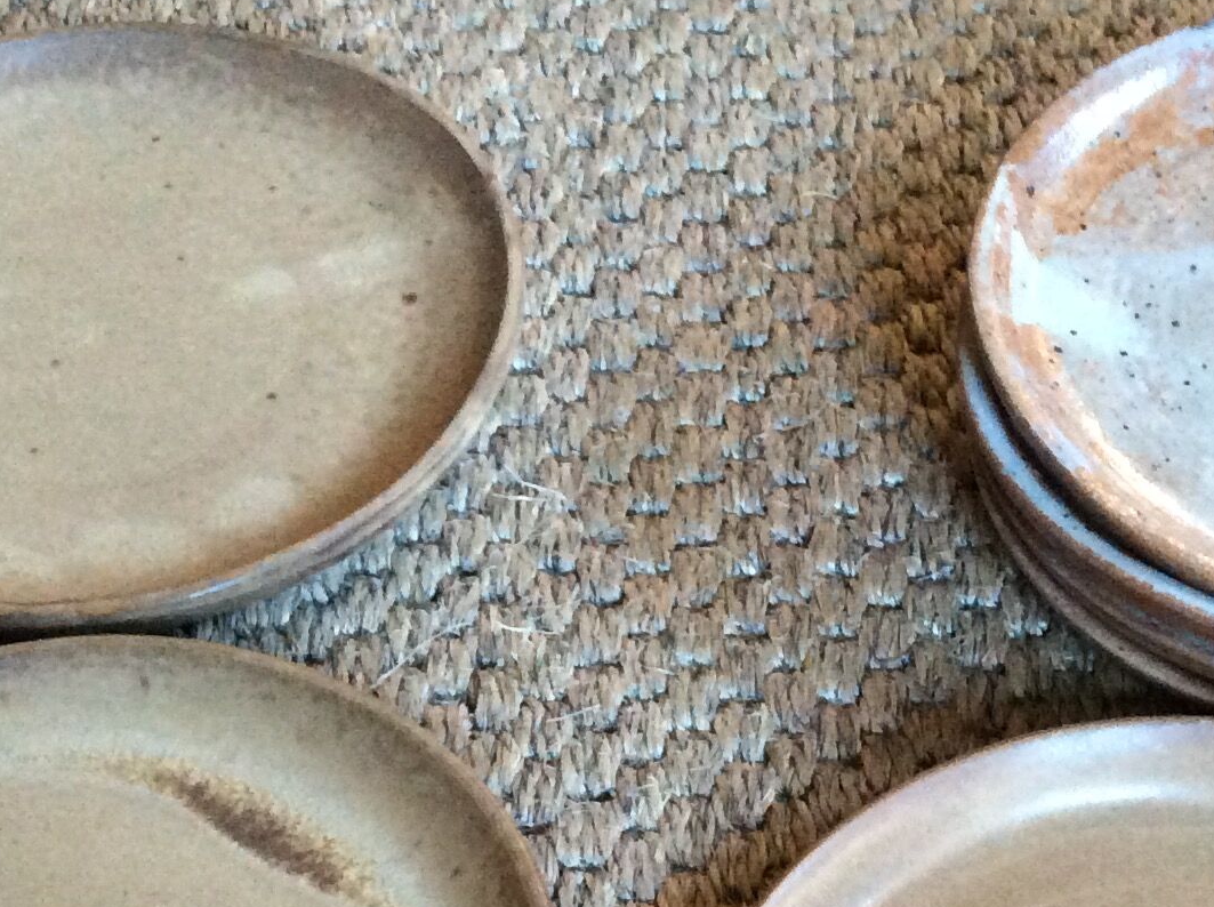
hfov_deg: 24.8
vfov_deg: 18.3
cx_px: 874
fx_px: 2731
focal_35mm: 78
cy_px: 931
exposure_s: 1/20
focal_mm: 3.3
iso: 250
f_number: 2.4
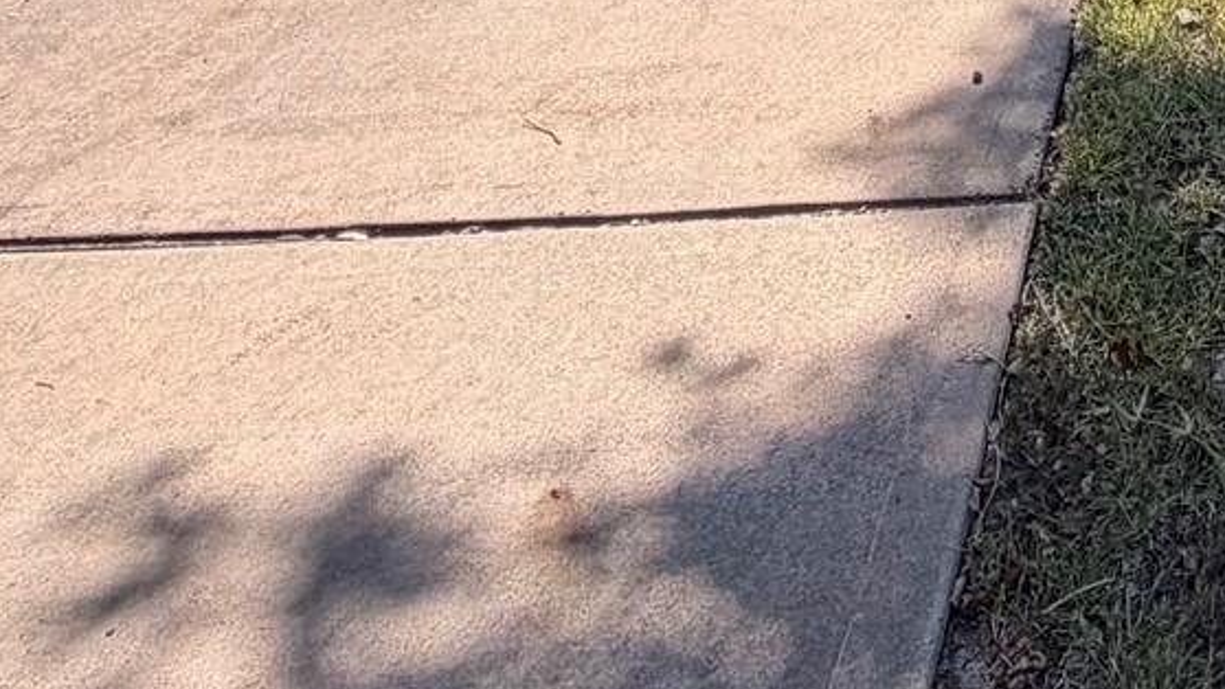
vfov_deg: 15.4
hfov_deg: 33.1
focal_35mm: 56
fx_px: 1819
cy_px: -821
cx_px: 1313
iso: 40
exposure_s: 1/770
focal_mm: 2.22
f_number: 2.2
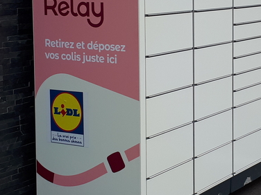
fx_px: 520
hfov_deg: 27.6
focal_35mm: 69
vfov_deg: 20.9
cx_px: 210
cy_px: 19
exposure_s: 1/1233
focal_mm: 3.6
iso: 40
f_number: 1.9
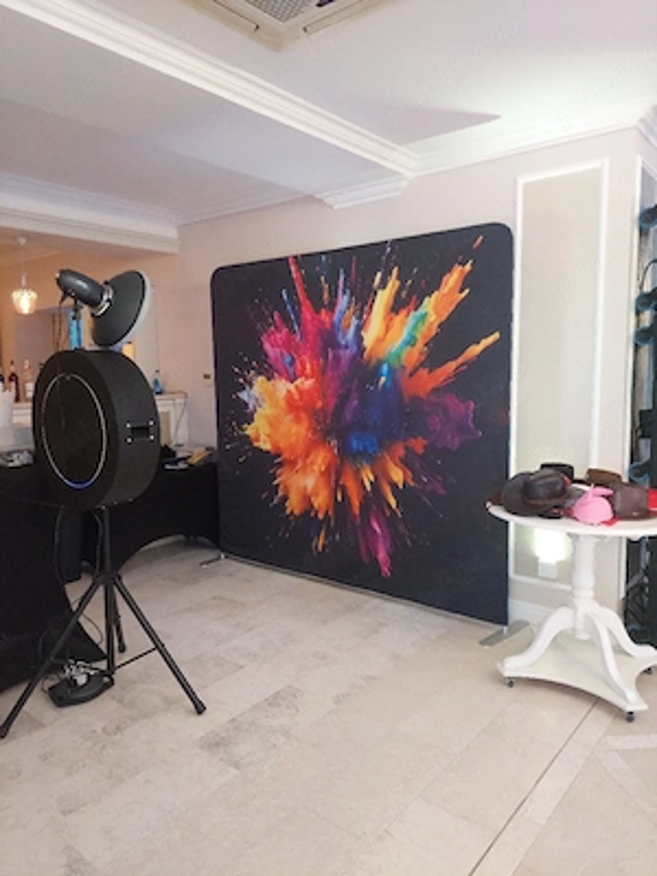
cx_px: 328
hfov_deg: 56.8
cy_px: 438
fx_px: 607
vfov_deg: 71.6
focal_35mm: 24
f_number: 1.8
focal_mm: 5.23
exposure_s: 1/50
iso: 400
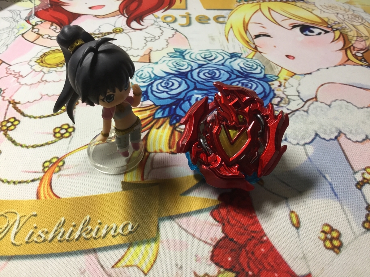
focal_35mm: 31
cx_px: 185
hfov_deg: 58.4
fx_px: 331
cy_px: 138
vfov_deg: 45.4
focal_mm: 3.3
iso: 32
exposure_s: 1/40
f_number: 2.4
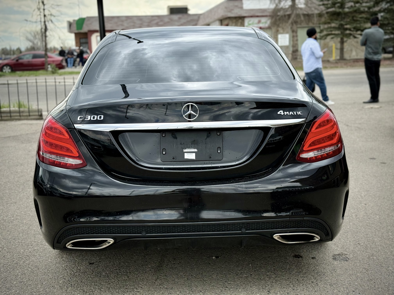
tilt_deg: -9.3
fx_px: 546
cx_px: 197
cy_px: 148
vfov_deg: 30.3
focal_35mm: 48
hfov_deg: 39.7
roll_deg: +2.6
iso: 80
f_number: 1.78
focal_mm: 6.76
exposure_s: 1/1543
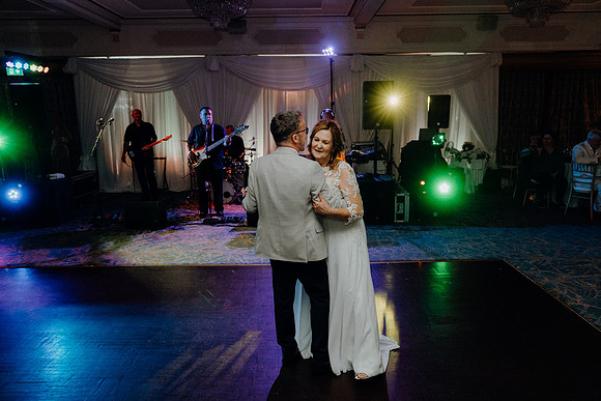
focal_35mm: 25
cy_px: 200
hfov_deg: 71.5
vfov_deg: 51.3
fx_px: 417
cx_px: 300
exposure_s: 1/200
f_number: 3.5
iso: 2500
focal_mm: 25
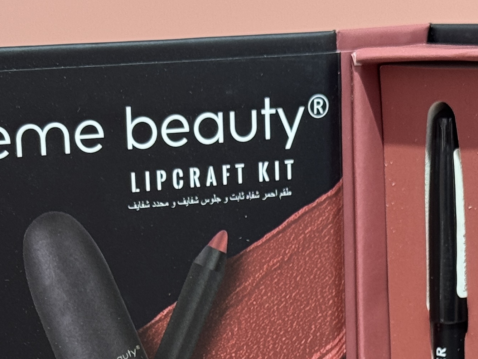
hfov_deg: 13.6
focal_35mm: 145
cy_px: 474
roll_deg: +1.5
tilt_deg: -14.8
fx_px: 2002
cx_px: 306
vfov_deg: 10.0
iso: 64
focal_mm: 6.76
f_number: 1.78
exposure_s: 1/121
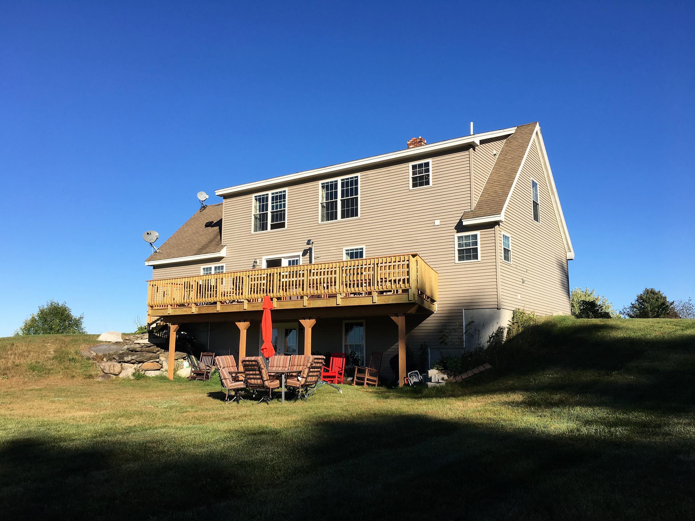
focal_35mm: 29
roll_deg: -0.3
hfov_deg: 61.7
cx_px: 348
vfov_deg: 48.2
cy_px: 260
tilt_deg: +9.8
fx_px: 582
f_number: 2.2
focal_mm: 4.15
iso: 25
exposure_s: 1/1672
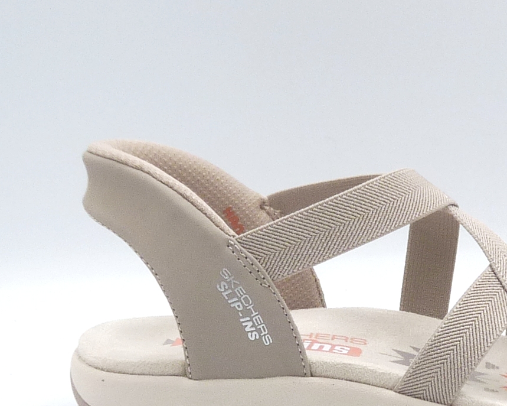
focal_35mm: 100
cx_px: 399
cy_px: 285
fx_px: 1500
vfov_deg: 15.3
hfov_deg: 19.0
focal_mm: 5.5
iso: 100
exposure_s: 1/200
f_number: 5
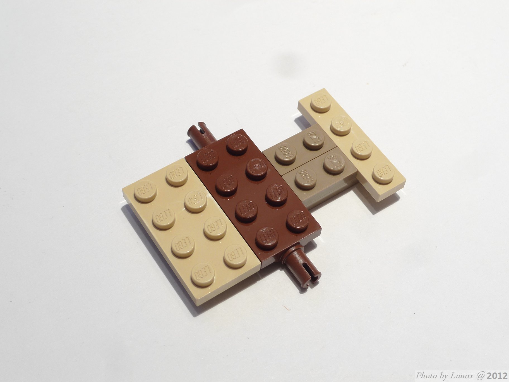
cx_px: 254
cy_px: 191
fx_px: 765
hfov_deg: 36.8
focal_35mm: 52
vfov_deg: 28.0
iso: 80
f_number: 4.5
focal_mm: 11.1
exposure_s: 1/2
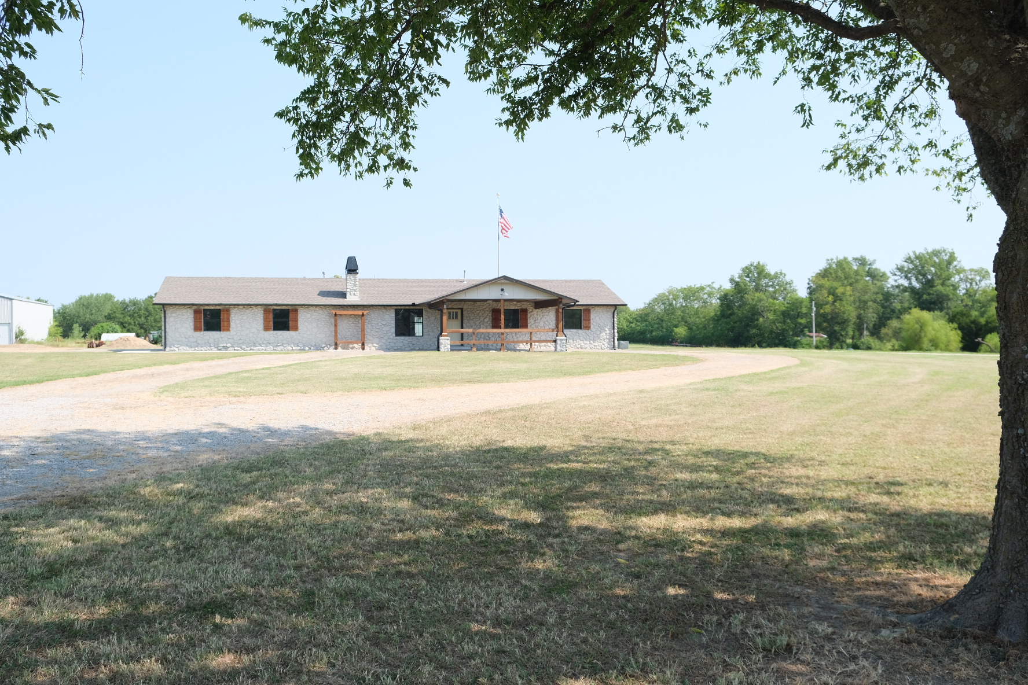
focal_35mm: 32
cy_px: 342
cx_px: 514
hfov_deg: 58.7
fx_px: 914
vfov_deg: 41.1
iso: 320
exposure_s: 1/480
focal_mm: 21.4
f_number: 5.6
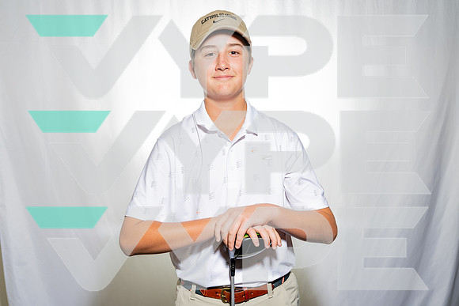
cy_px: 153
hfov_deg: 49.5
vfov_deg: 34.2
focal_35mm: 39
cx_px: 230
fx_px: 497
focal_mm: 39
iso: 100
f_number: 7.1
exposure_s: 1/250
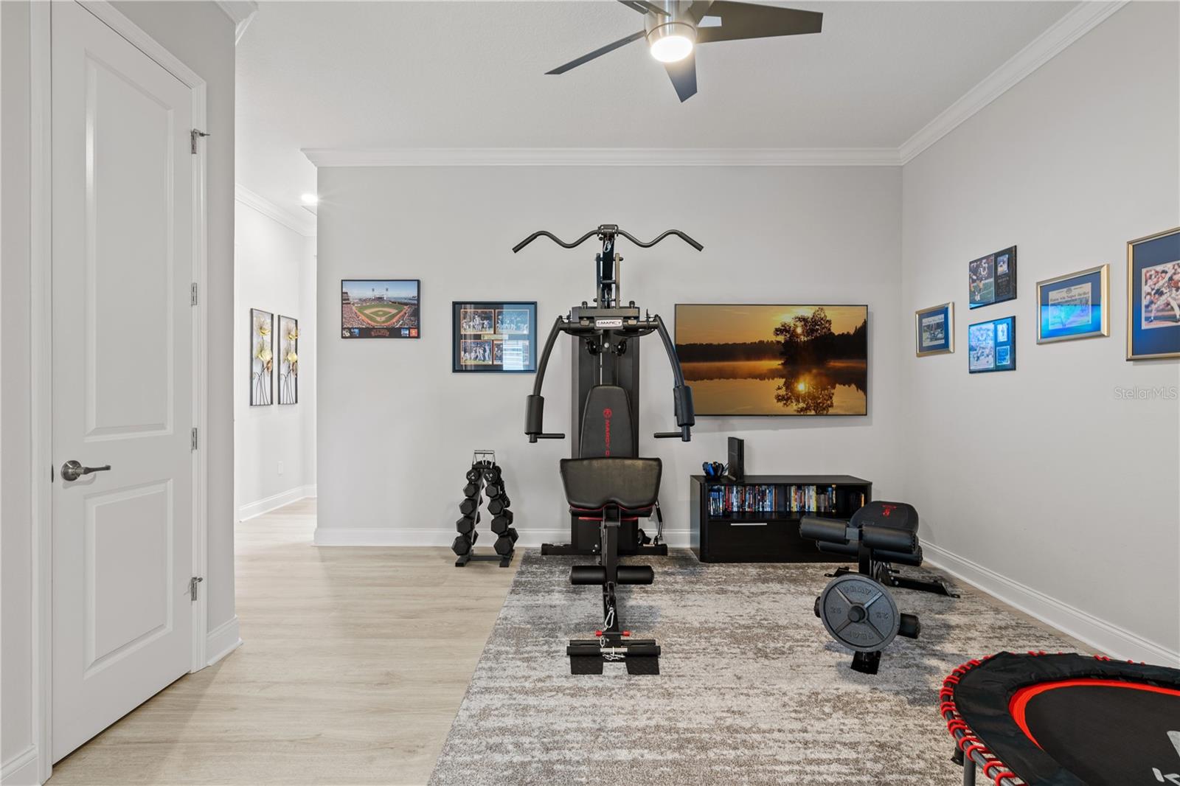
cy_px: 393
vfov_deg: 70.4
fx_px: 557
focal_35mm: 17
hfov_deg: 93.3
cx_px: 590
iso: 500
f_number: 7.1
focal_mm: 17
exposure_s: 5
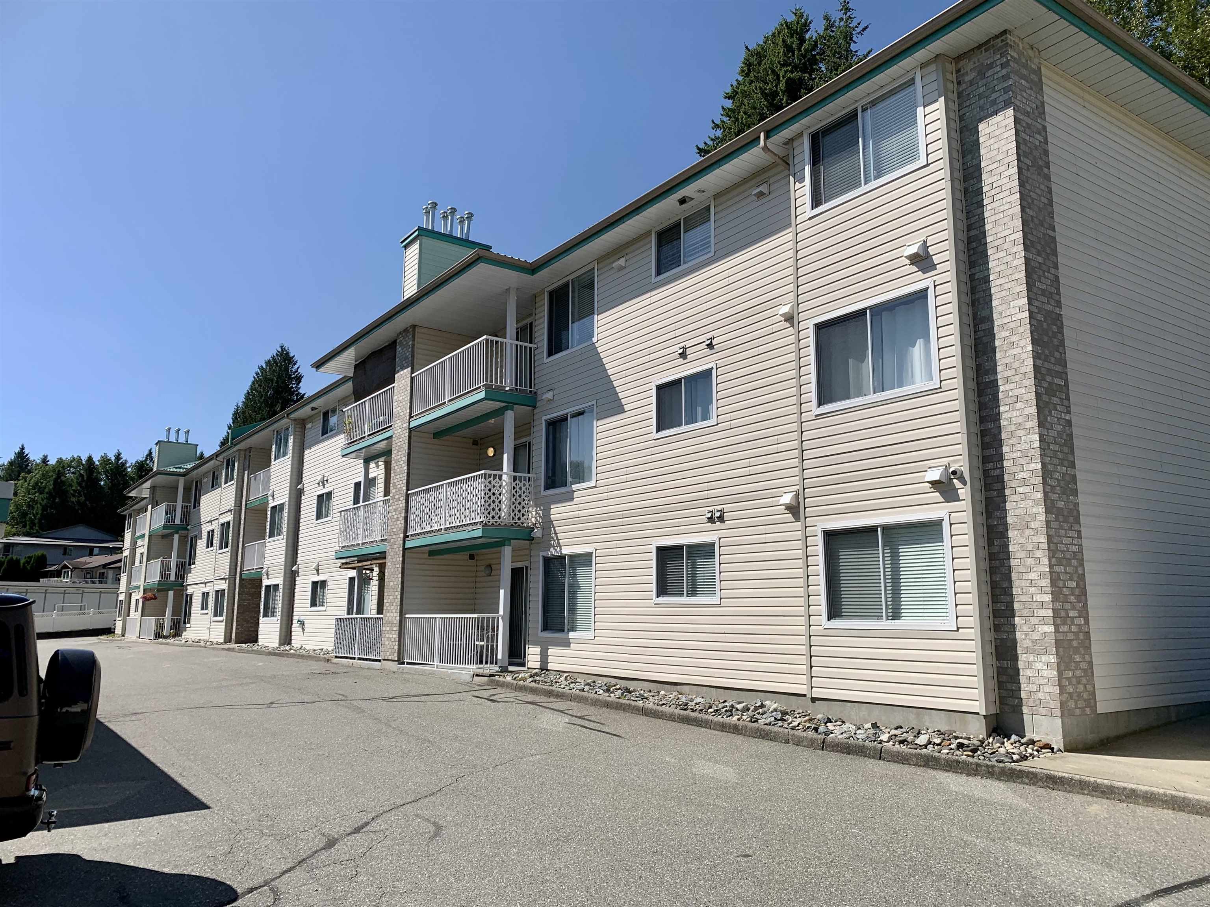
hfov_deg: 67.3
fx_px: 909
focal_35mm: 26
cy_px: 454
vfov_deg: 53.1
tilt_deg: +11.0
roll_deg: -0.5
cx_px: 605
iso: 25
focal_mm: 4.25
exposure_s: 1/3650
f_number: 1.8
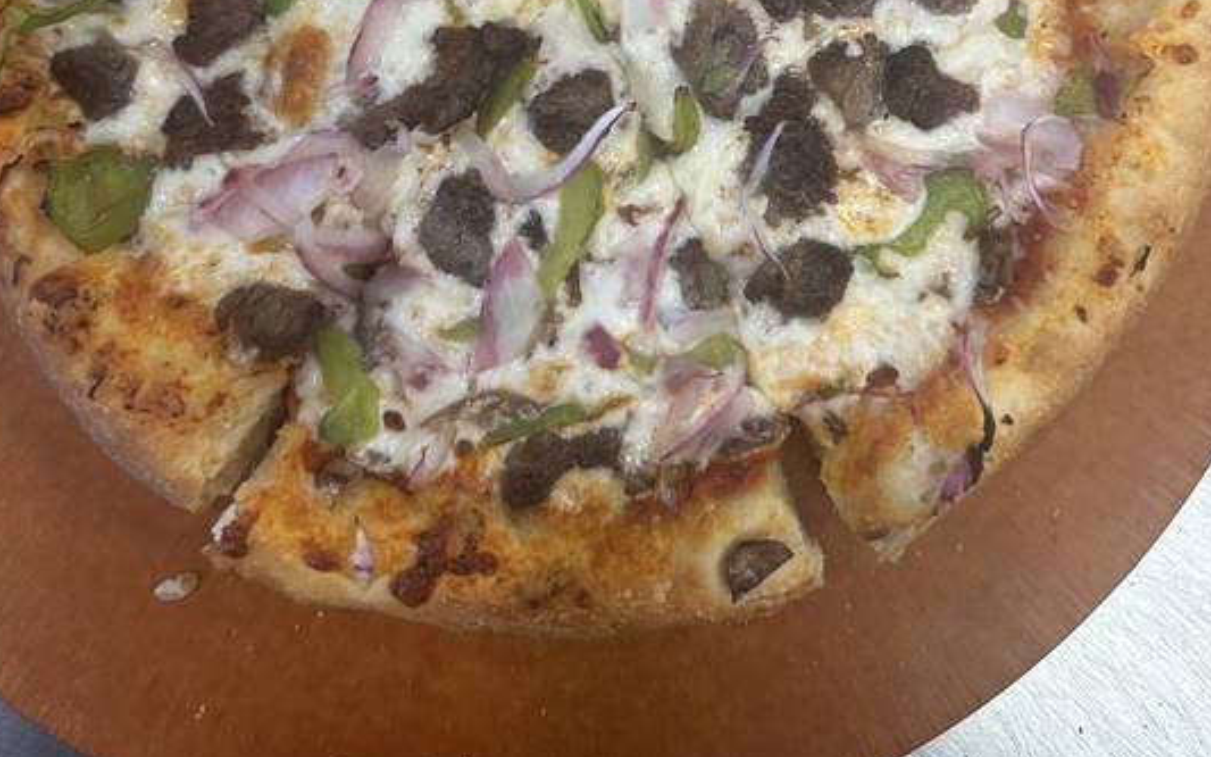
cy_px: 40
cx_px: 609
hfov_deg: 55.3
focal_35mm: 35
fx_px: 1155
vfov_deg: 33.8
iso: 100
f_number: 1.78
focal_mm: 6.86
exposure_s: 1/120
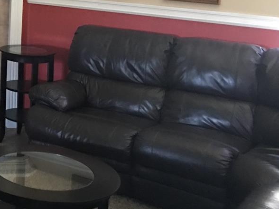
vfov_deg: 19.2
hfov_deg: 23.6
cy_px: -9
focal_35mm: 74
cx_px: -74
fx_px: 596
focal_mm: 4.15
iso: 80
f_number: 2.2
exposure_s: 1/4
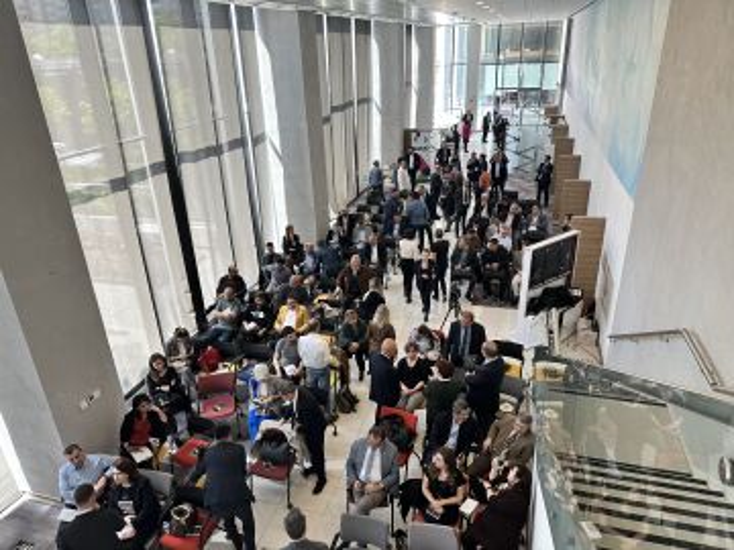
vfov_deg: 56.8
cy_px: 275
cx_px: 367
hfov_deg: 71.6
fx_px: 509
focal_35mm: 24
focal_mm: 6.86
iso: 160
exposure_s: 1/100
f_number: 1.78
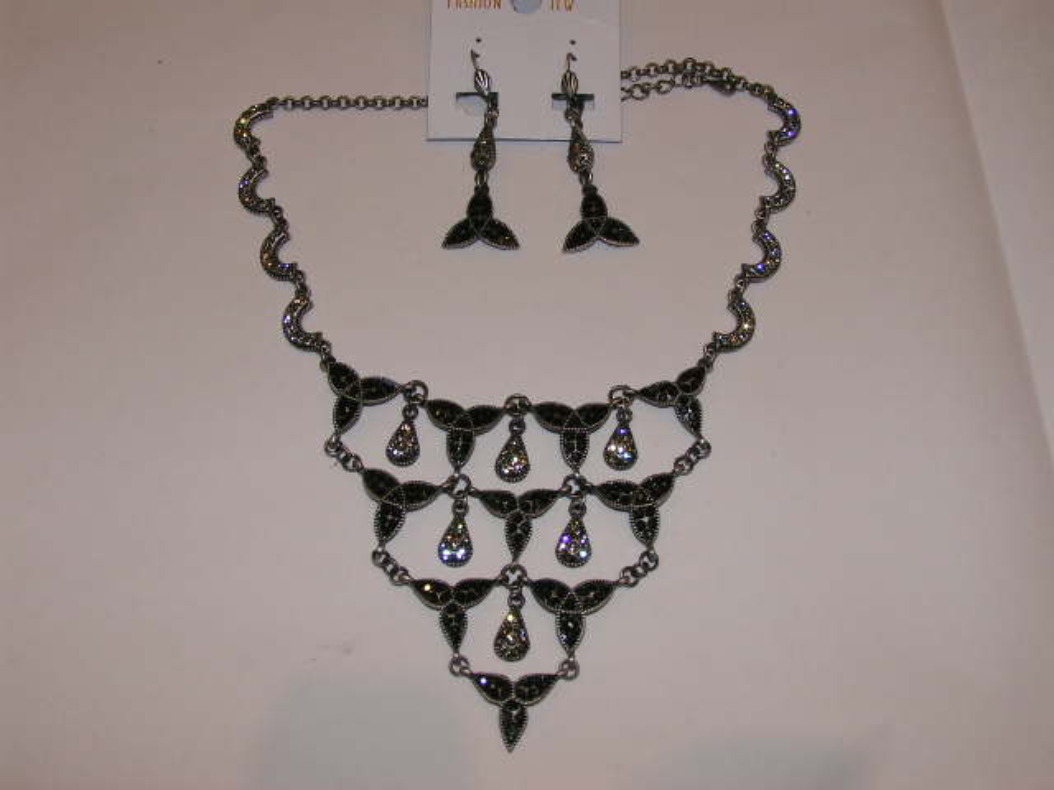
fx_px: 1370
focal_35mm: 45
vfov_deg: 32.2
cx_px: 527
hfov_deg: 42.1
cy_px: 395
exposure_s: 1/50
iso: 80
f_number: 5.6
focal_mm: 6.9
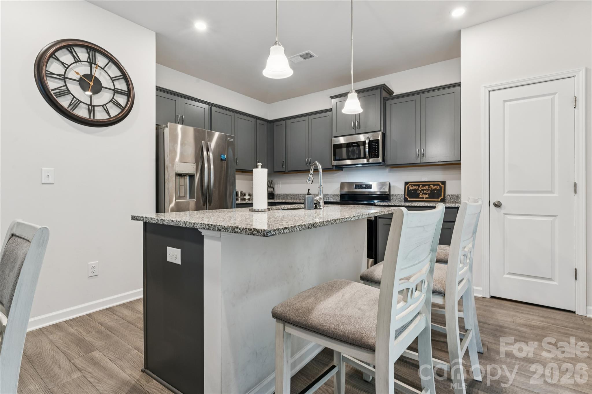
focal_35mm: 17
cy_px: 197
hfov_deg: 93.6
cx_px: 296
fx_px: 278
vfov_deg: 70.7
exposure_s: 1/1.67
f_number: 13
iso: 200
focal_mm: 16.9
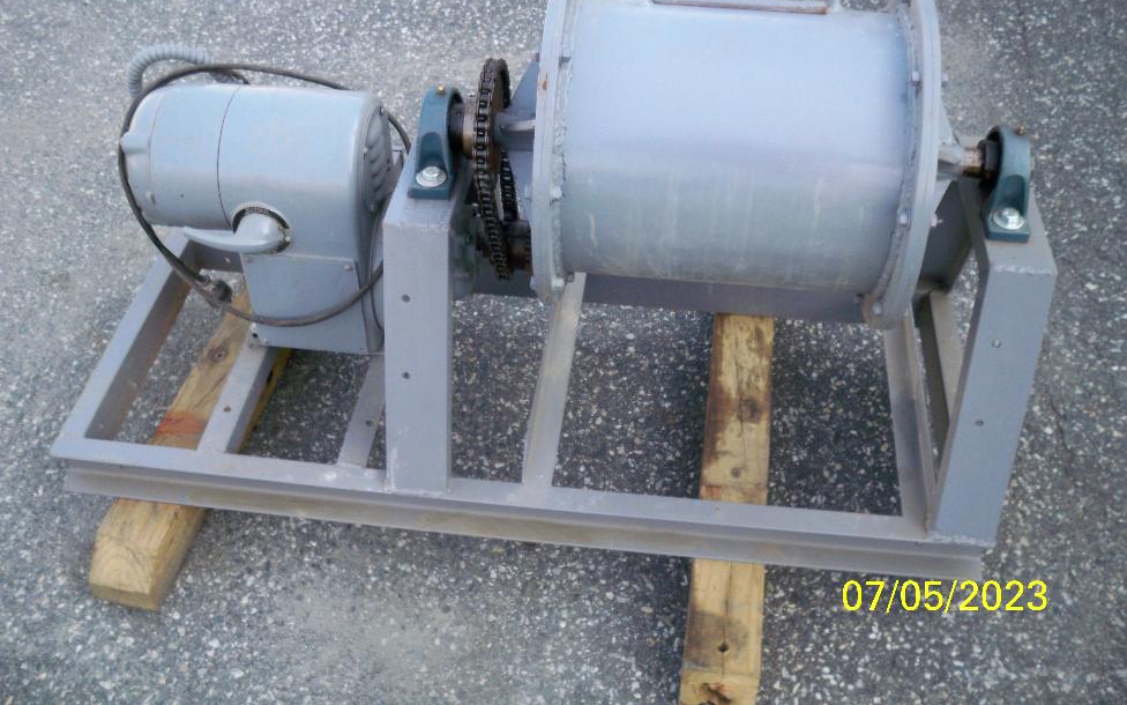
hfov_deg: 51.5
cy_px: 273
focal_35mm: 38
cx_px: 559
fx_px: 1167
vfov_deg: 33.4
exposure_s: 1/250
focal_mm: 6.3
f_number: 3.1
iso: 100
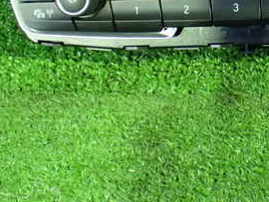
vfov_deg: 18.2
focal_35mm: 80
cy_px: 20
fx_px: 622
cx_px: 265
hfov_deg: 23.4
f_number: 2.5
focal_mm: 6.37
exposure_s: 1/40
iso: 1250
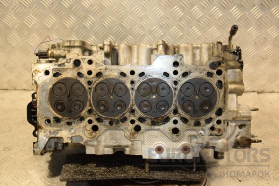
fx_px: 372
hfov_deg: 41.1
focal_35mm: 48
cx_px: 140
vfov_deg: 28.1
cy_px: 93
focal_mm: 32
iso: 800
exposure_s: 1/125
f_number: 5
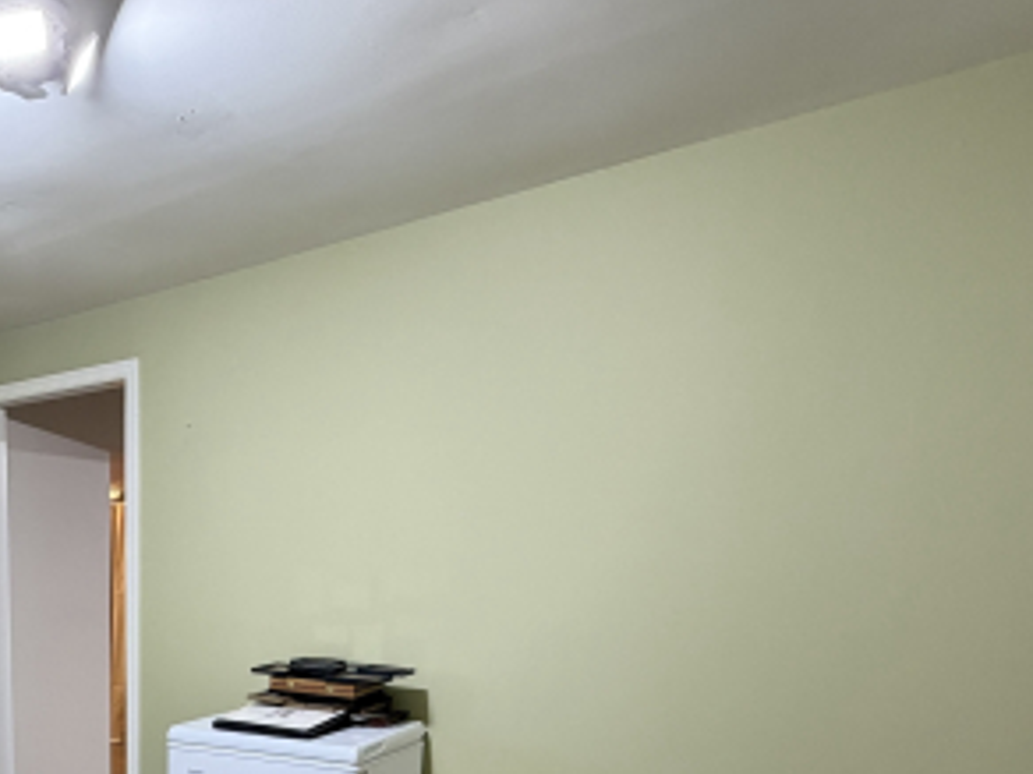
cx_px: 44
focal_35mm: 32
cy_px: 760
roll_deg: +1.1
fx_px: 955
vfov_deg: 39.4
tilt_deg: -11.5
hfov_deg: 48.6
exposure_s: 1/120
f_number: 2.2
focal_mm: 2.22
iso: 200
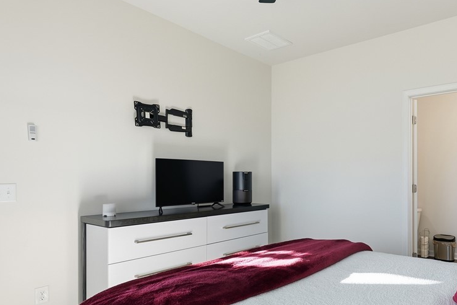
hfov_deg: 68.6
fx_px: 317
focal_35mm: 25
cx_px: 320
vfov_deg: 51.1
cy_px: 178
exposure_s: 1/80
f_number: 9
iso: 320
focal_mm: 17
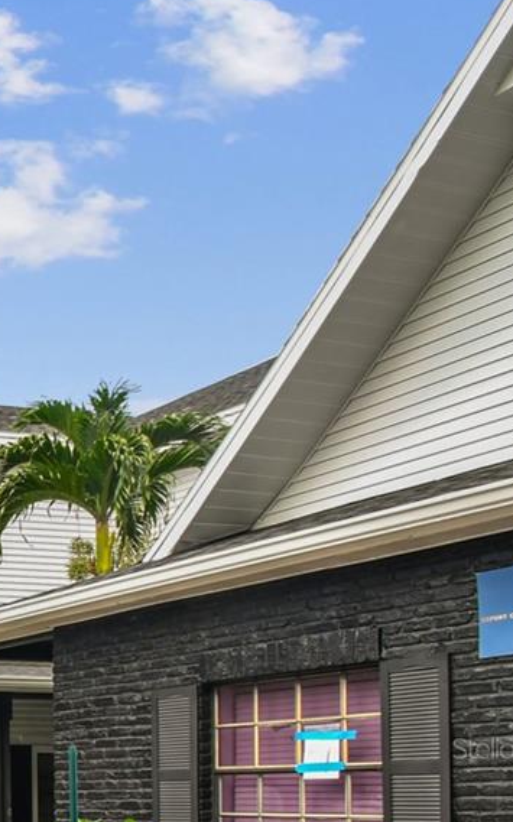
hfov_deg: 17.6
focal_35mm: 43
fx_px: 963
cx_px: -575
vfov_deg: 42.2
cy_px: 748
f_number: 7.1
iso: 100
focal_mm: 10
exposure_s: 1/25
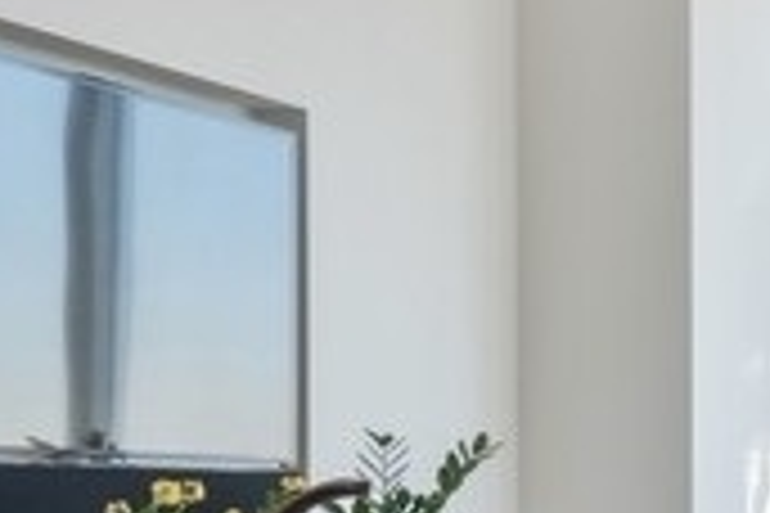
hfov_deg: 13.9
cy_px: 540
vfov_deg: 11.2
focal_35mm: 121
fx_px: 2588
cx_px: 1608
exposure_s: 1/15
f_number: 9.5
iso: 200
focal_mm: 23
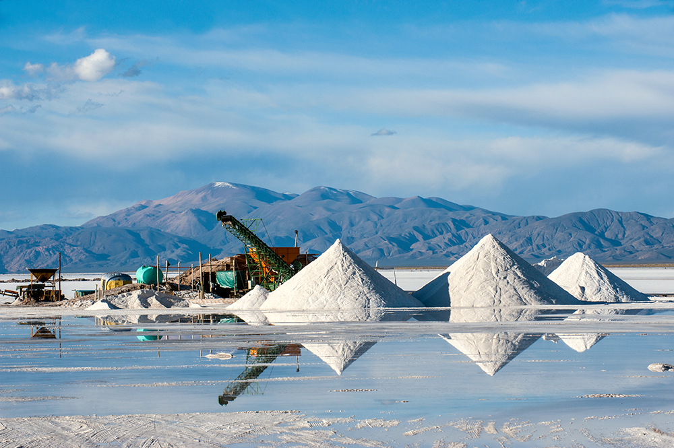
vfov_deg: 10.1
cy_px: 224
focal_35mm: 135
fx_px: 2525
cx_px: 337
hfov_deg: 15.2
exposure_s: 1/320
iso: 200
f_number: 22
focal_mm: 135
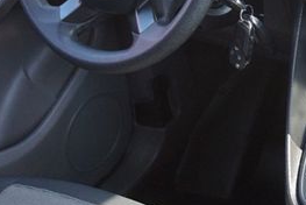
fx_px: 868
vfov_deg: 13.2
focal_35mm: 102
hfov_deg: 19.6
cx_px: 284
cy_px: -28
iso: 500
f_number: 4.5
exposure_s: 1/60
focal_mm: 28
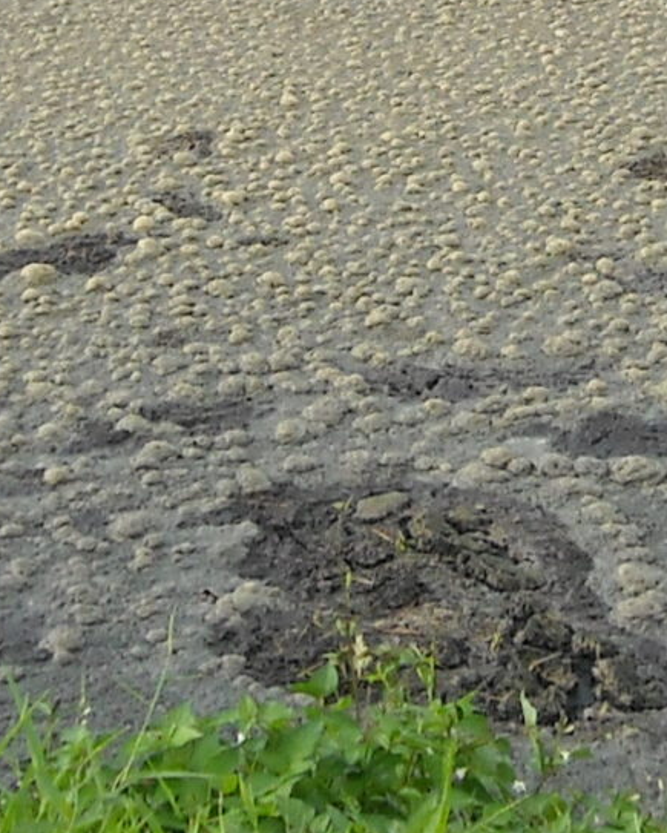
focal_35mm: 161
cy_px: 40
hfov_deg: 9.6
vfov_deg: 11.9
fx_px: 3969
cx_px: 351
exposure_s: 1/60
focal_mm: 5.7
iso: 147
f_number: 2.8
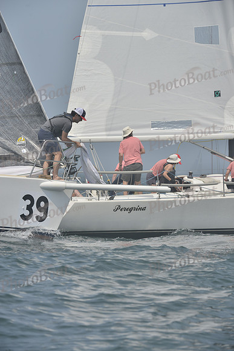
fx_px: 1949
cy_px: 176
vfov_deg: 10.3
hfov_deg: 6.9
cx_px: 117
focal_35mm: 200
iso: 280
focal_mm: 200
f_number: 9
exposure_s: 1/1000
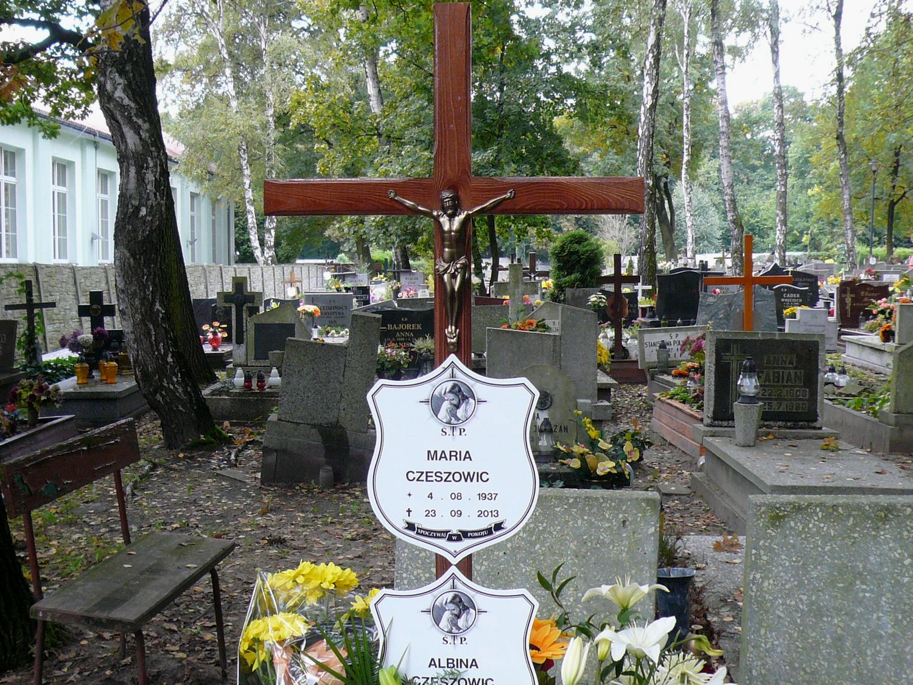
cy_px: 342
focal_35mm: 45
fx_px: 1187
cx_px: 456
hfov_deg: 42.1
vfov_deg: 32.2
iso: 100
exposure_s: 1/60
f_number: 2.9
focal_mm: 4.9
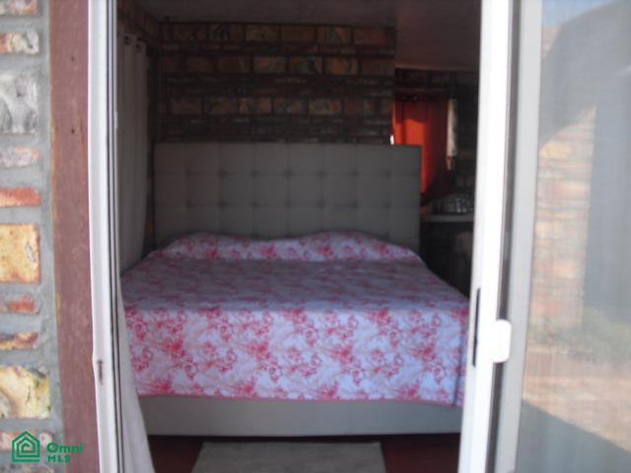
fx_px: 656
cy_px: 236
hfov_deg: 51.4
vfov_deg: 39.7
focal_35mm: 36
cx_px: 316
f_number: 3.1
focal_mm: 6.3
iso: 100
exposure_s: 1/100
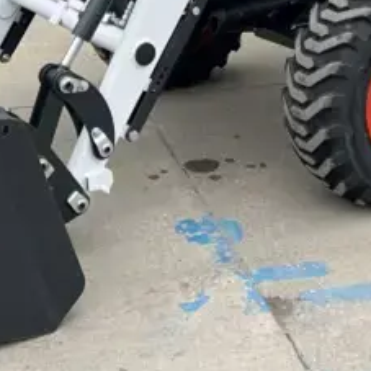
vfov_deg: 16.4
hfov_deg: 17.8
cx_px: 286
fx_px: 1176
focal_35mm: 97
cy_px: -181
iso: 50
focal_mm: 5.7
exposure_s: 1/2008
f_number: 1.5
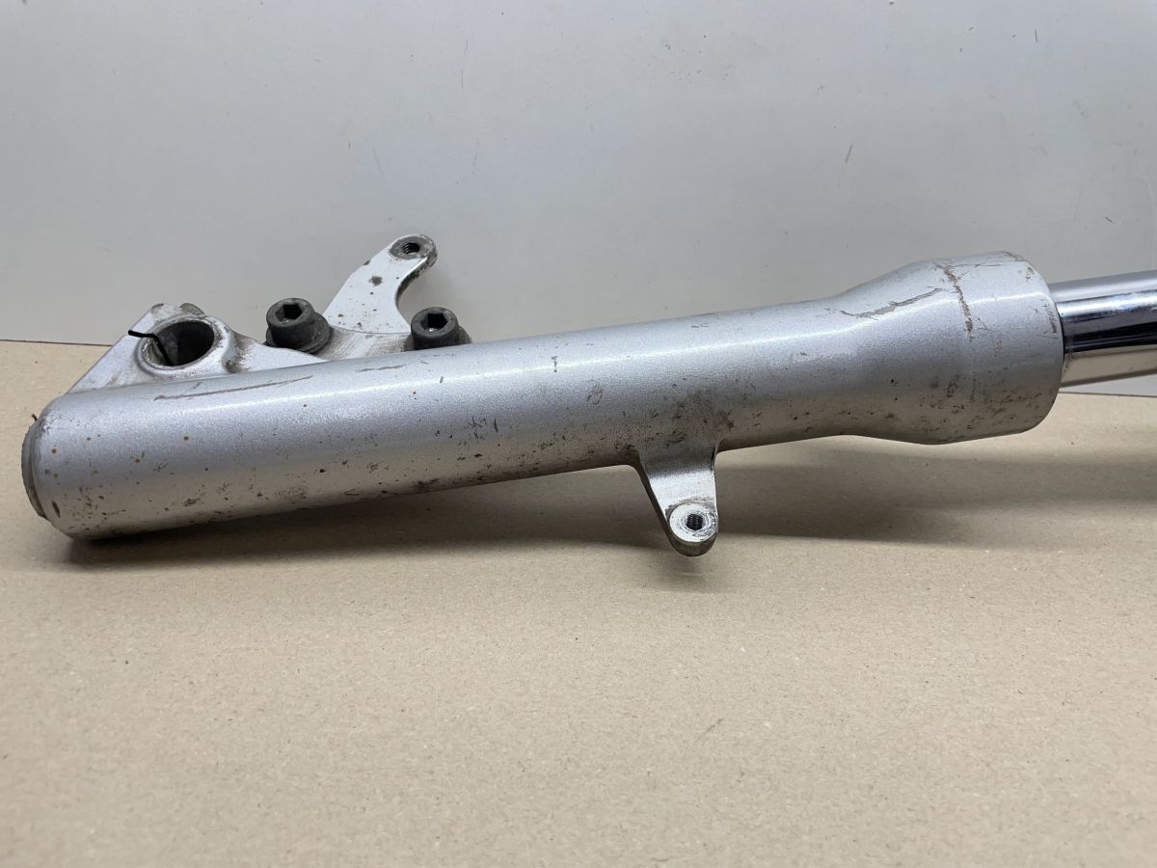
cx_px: 578
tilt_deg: -28.5
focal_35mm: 26
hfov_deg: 67.3
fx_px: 869
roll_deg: -3.1
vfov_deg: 53.1
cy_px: 434
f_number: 1.6
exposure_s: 1/100
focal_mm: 4.2
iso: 50
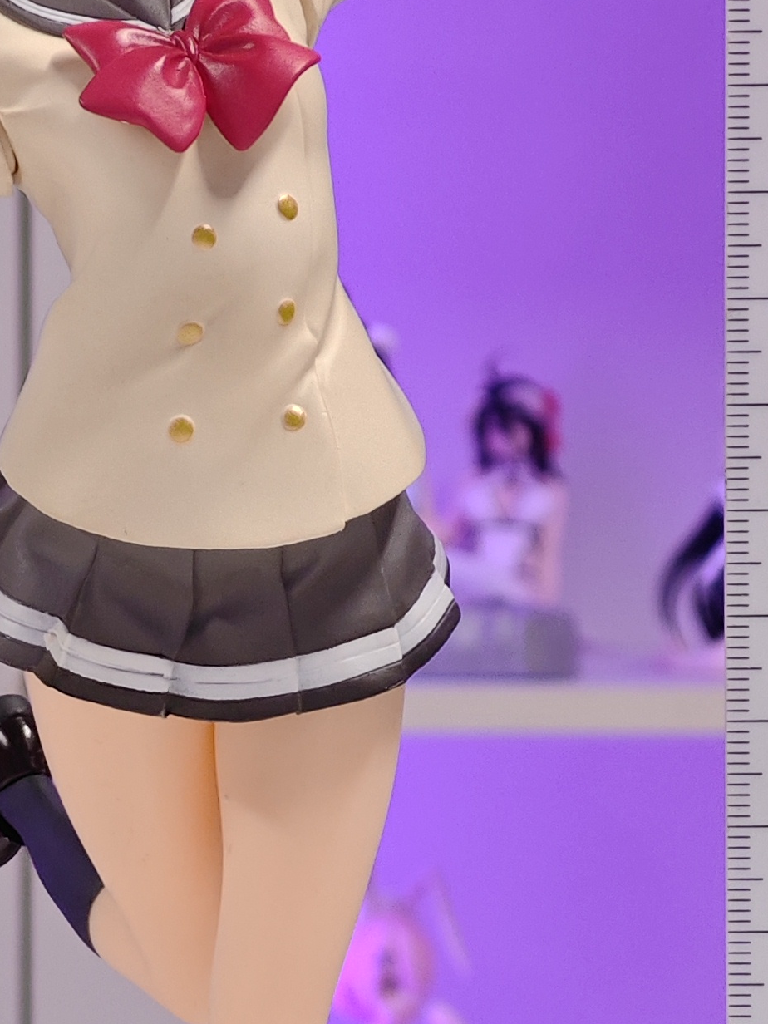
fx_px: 6271
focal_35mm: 212
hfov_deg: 7.0
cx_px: 244
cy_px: 719
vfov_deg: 9.3
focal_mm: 7.48
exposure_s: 1/19.5
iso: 400
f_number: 2.4
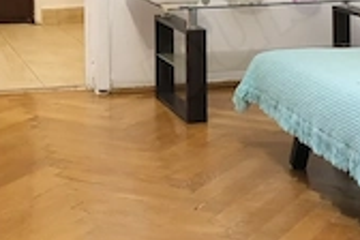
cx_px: 117
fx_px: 890
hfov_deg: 22.8
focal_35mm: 89
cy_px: -116
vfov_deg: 14.4
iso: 1250
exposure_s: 1/15
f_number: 4
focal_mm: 10
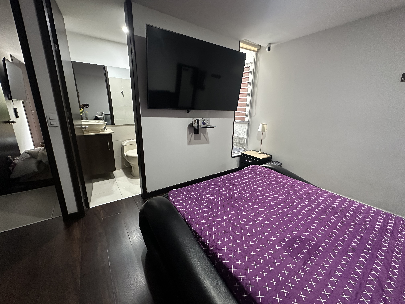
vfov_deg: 85.7
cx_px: 202
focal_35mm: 14
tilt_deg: -15.4
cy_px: 152
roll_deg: -1.2
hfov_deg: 102.1
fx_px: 164
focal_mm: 2.22
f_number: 2.2
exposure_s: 1/60
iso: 640
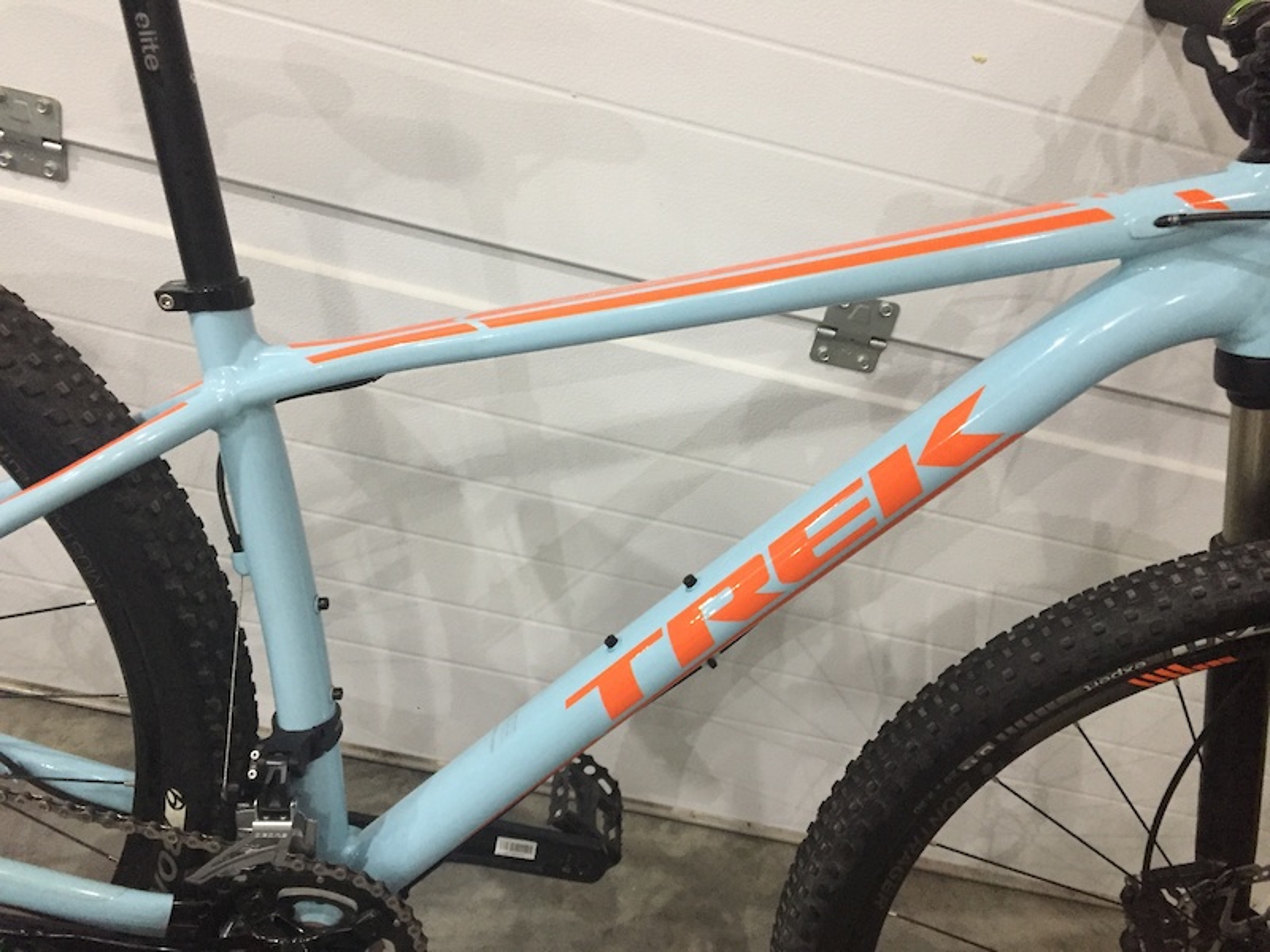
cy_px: 476
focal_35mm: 29
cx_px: 635
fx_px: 1064
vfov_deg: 48.2
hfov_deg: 61.7
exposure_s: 1/20
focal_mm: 4.15
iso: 250
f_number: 2.2
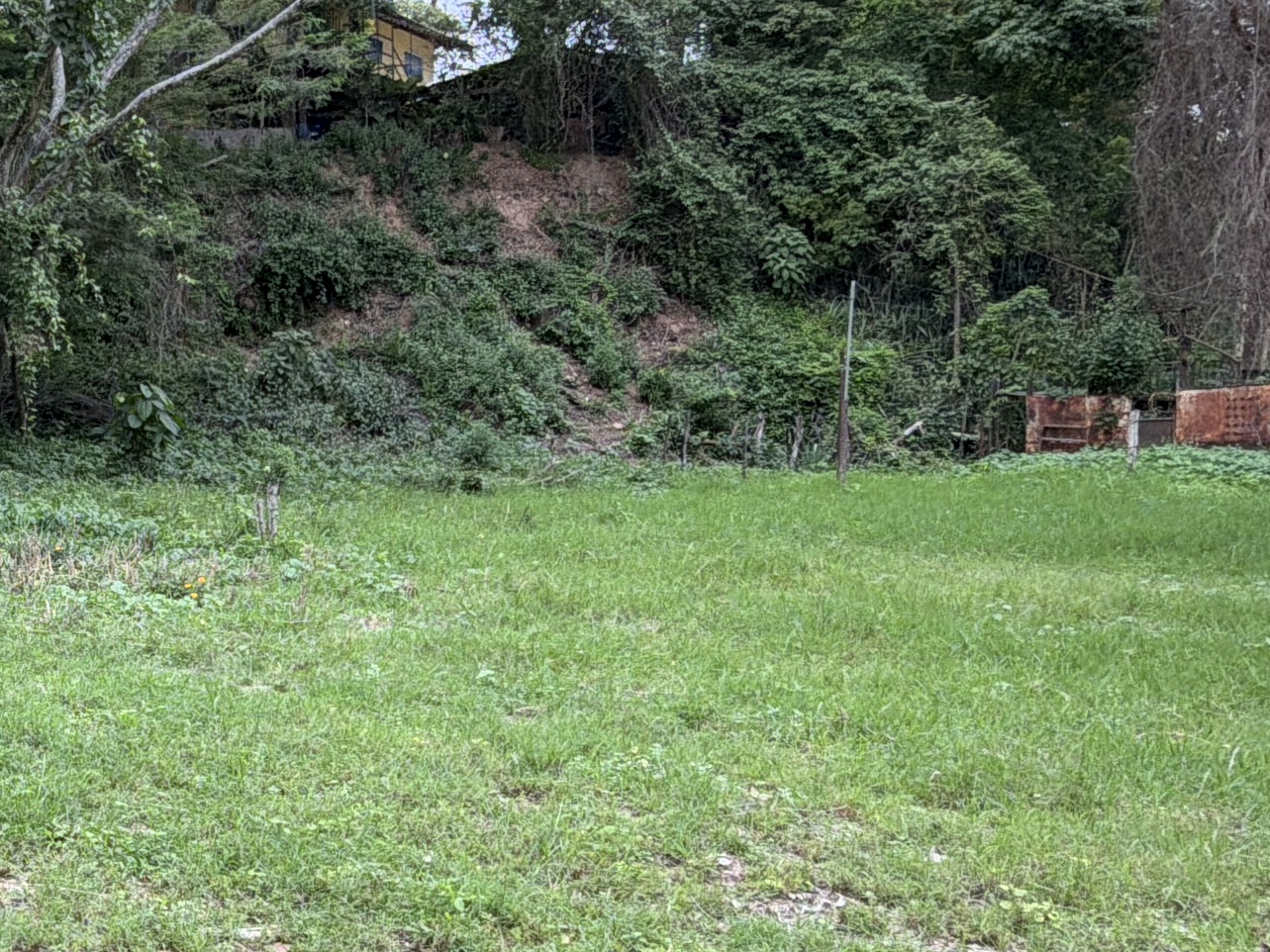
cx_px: -56
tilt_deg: -2.0
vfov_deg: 32.8
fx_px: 1614
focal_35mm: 44
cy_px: 528
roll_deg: +1.8
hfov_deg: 37.4
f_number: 2.2
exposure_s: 1/230
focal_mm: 2.22
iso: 50
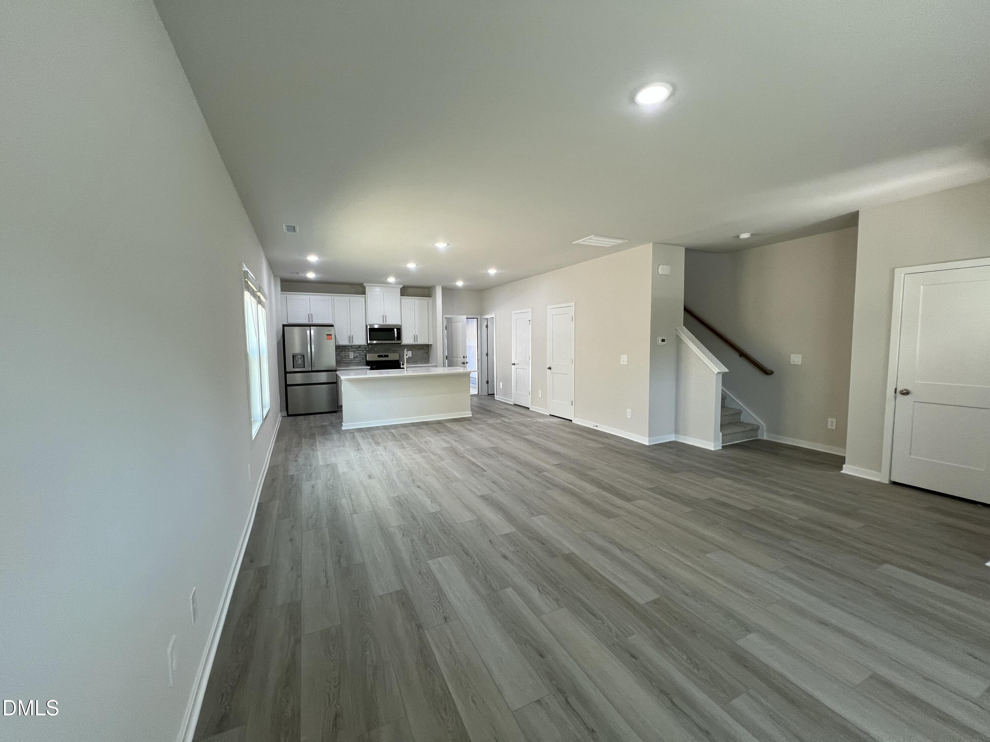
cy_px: 371
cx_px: 495
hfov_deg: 106.2
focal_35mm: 13
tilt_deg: -2.5
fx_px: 372
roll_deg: -0.1
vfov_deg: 89.9
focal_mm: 1.57
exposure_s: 1/120
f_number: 1.8
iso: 100
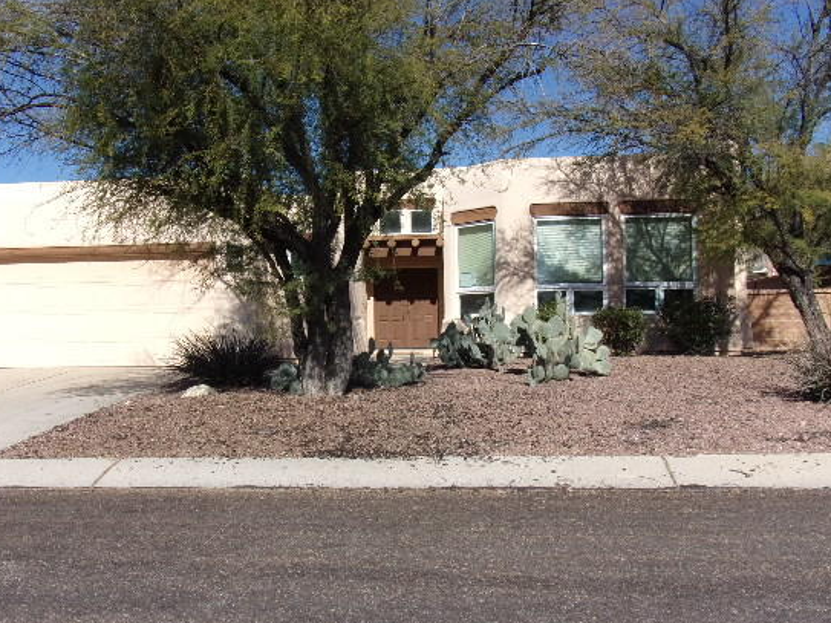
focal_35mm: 33
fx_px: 792
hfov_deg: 55.1
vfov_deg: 42.9
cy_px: 315
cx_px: 349
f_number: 11.52
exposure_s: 1/125
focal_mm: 5
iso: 80
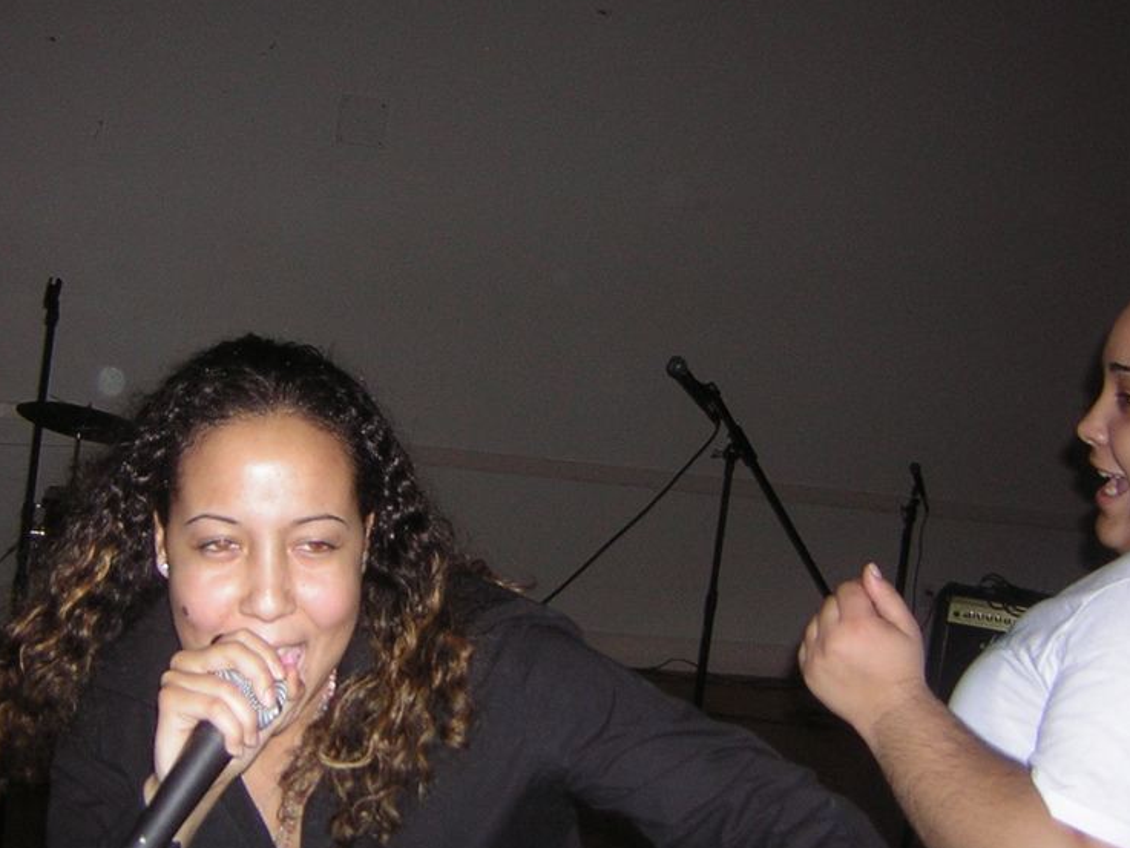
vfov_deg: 29.1
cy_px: 417
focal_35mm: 50
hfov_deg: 38.2
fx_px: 1632
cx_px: 575
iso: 63
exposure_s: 1/60.1
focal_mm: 4.7
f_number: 2.6
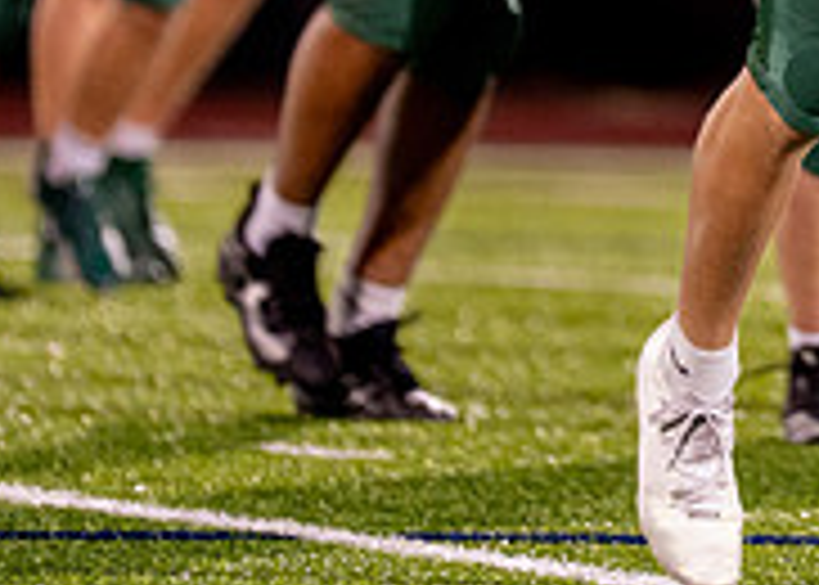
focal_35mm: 758
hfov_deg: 2.7
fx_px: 17631
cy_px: -413
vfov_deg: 1.9
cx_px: 991
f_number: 2.8
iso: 1600
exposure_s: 1/320
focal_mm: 200
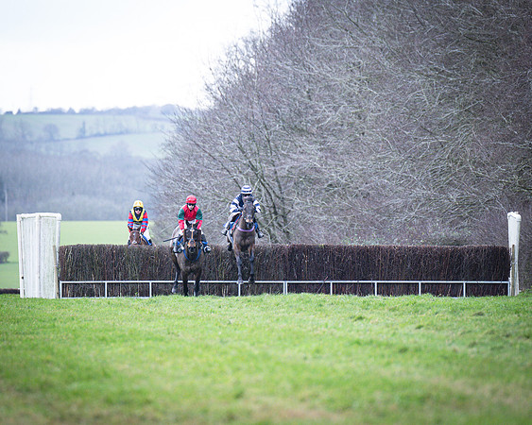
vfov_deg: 3.4
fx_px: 7126
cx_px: 280
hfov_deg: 4.3
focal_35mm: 453
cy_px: 145
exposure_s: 1/1000
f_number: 2.8
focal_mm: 200
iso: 800
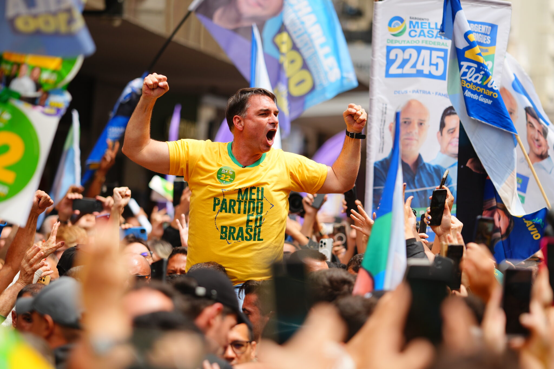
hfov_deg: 16.1
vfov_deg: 10.8
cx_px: 277
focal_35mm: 127
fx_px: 1954
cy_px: 184
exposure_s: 1/5000
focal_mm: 85
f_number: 1.4
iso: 100
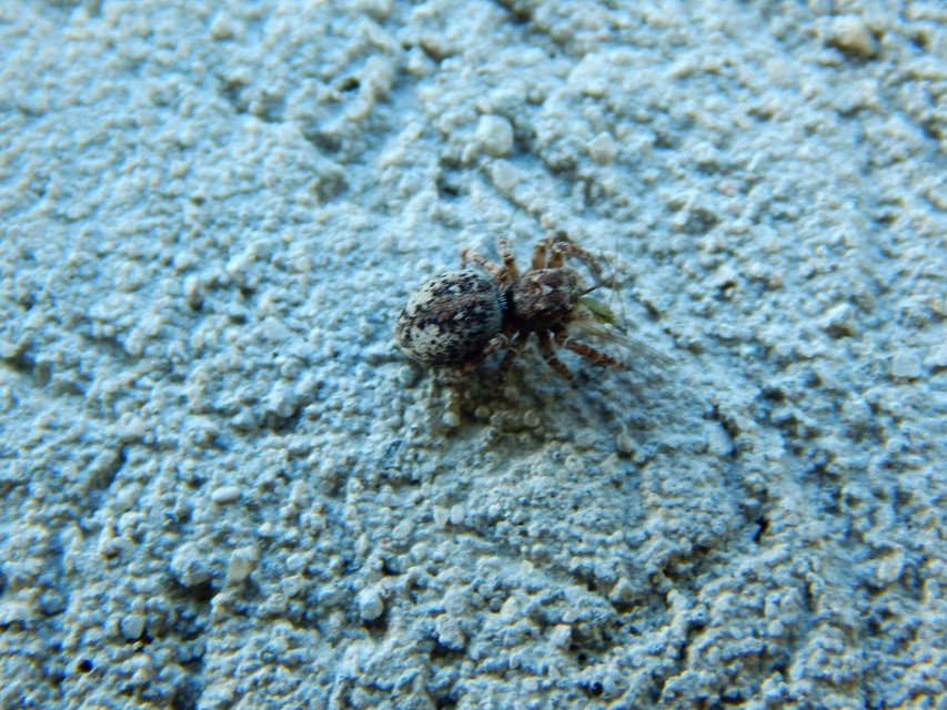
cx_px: 474
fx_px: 3584
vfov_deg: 11.3
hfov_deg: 15.1
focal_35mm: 131
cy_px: 355
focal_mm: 23.4
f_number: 4.8
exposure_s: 1/40
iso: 125
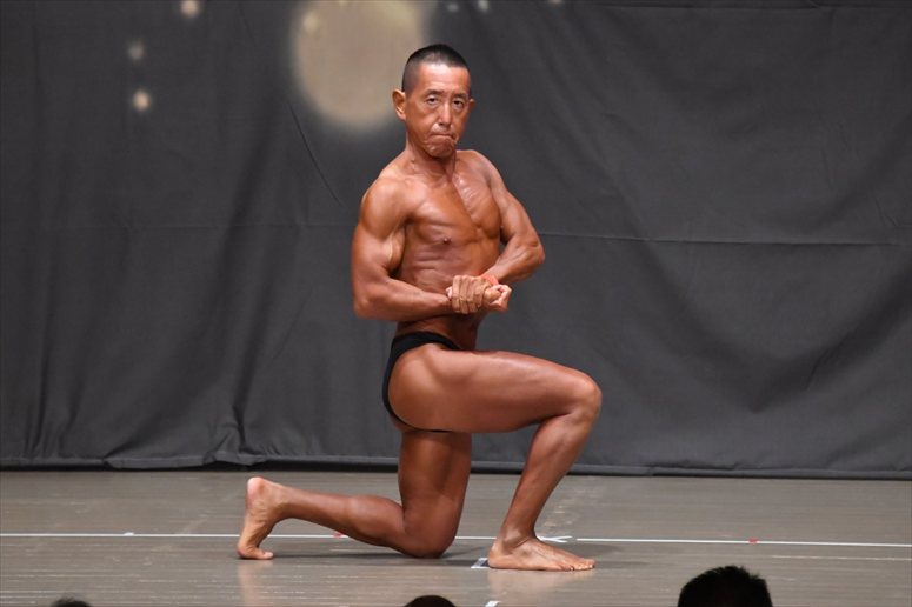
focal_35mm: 315
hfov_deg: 6.5
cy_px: 304
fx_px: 7976
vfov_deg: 4.4
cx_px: 456
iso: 6400
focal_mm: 210
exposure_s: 1/400
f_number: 5.6
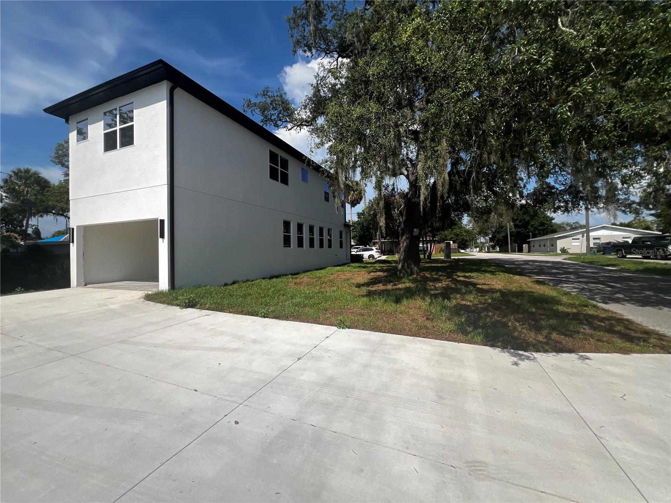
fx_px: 252
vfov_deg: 89.9
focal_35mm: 13
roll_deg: +1.4
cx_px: 336
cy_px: 252
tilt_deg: -0.2
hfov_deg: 106.2
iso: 32
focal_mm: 1.57
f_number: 1.8
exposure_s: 1/1908
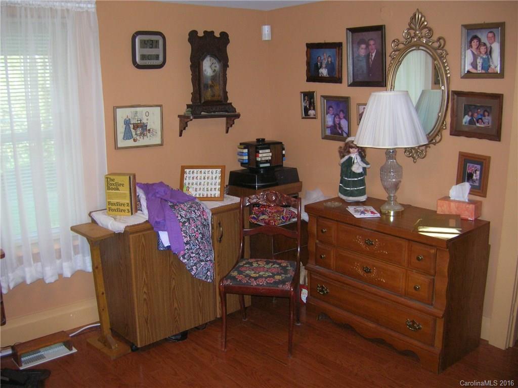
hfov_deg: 54.0
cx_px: 259
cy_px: 194
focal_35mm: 34
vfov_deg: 41.8
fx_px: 509
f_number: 2.9
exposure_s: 1/60.1
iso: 168
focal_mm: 5.7
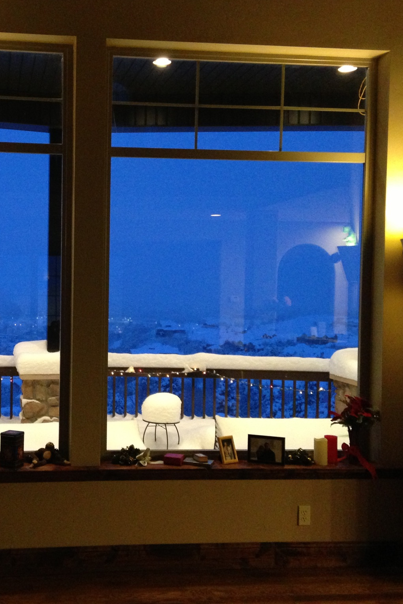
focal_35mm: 46
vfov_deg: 42.7
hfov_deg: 28.6
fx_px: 772
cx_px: 76
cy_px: 301
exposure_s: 1/20
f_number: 2.4
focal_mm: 4.13
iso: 400
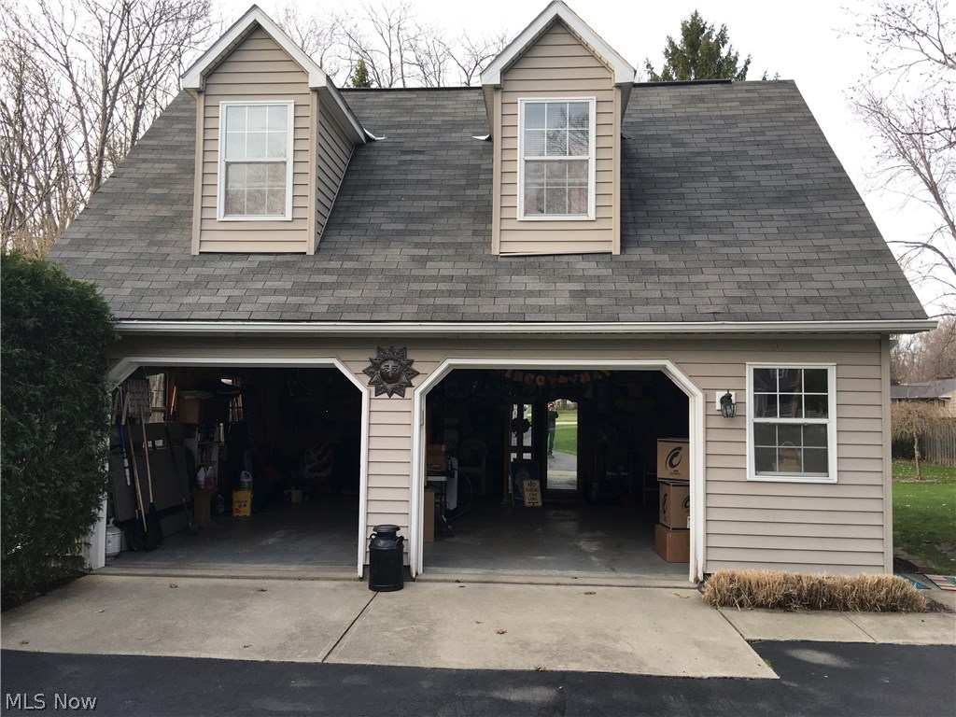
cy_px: 358
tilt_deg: +3.3
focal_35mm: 29
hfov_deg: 61.7
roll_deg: -1.0
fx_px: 801
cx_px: 478
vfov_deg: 48.2
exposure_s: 1/120
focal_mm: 4.15
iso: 32
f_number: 2.2
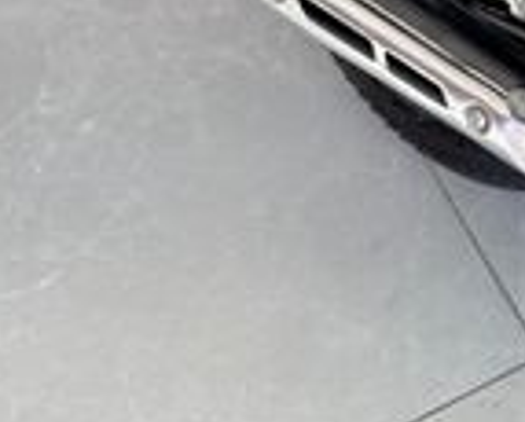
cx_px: 580
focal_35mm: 77
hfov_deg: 23.2
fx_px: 1199
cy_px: -205
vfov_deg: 17.9
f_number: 1.78
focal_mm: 6.76
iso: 64
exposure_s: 1/151
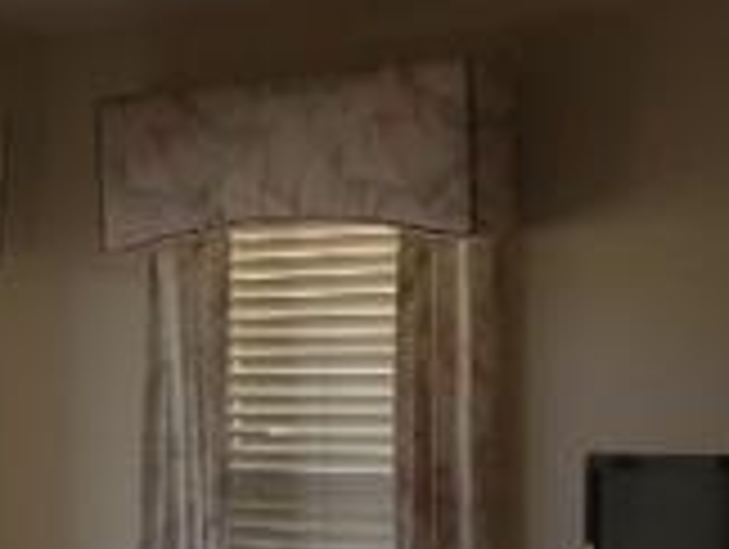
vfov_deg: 11.2
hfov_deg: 14.9
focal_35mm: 130
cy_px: 684
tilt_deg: -8.4
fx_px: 2742
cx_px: 18
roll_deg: +0.7
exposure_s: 1/60
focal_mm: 4.12
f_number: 2.4
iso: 64
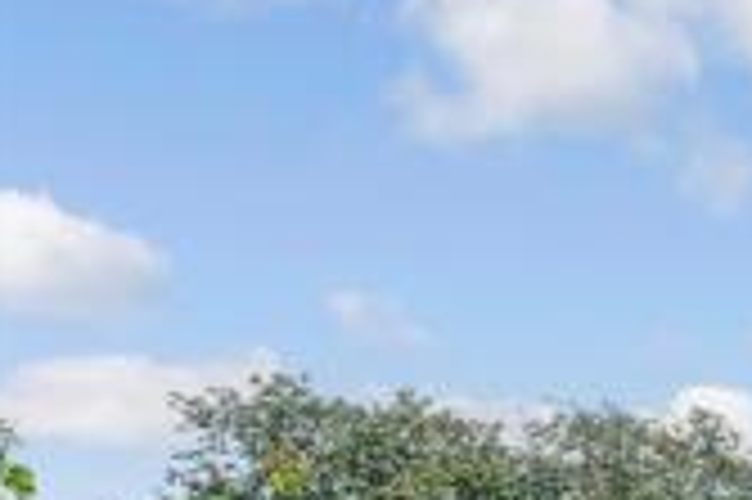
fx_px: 835
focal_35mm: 40
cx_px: 1054
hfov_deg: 31.7
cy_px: 592
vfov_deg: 29.0
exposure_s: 1/250
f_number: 8
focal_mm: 14
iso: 100
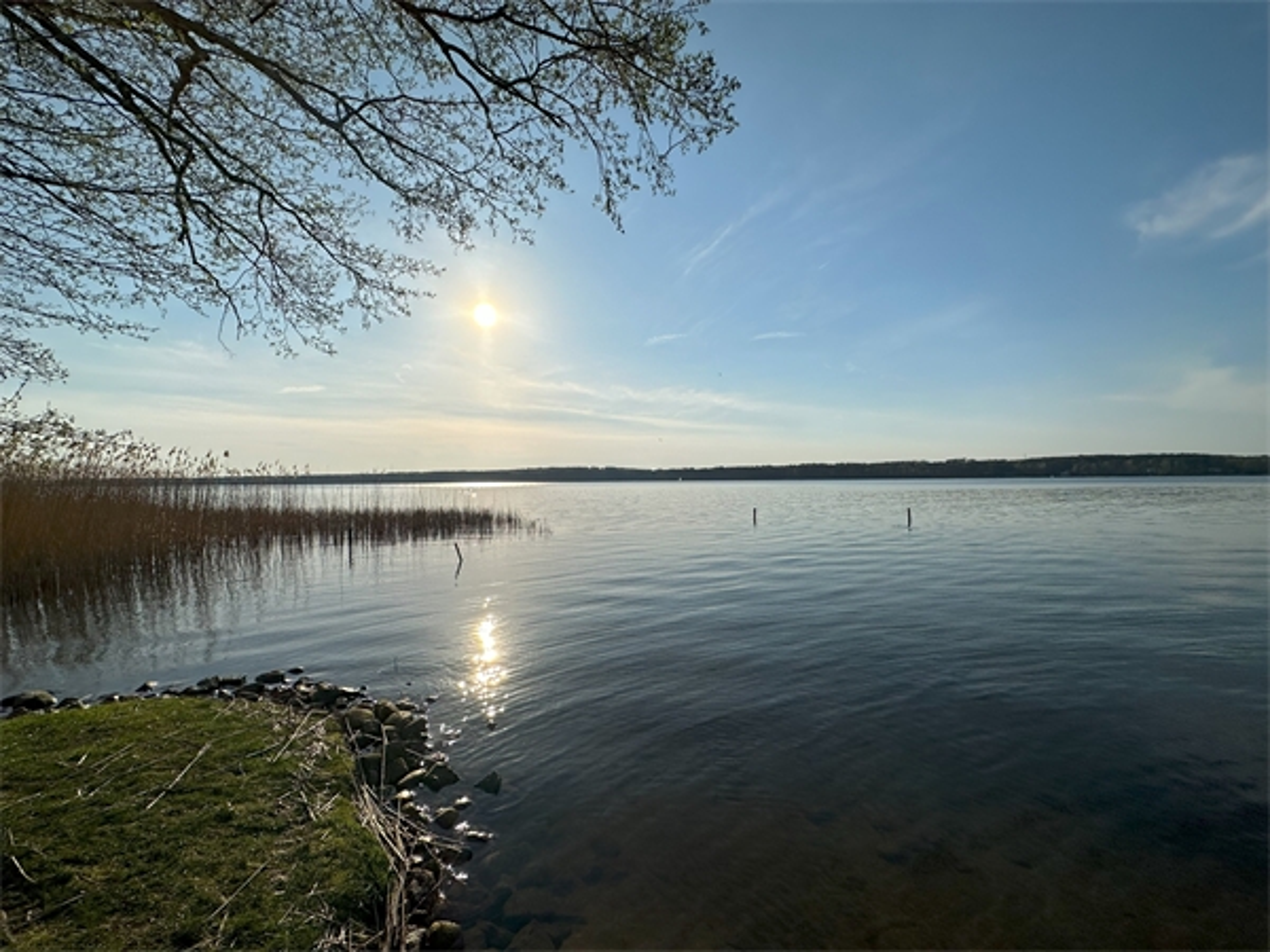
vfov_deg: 85.7
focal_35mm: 14
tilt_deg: +0.7
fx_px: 514
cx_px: 635
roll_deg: +0.6
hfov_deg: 102.1
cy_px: 476
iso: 40
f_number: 2.2
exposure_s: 1/7813
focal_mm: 2.22
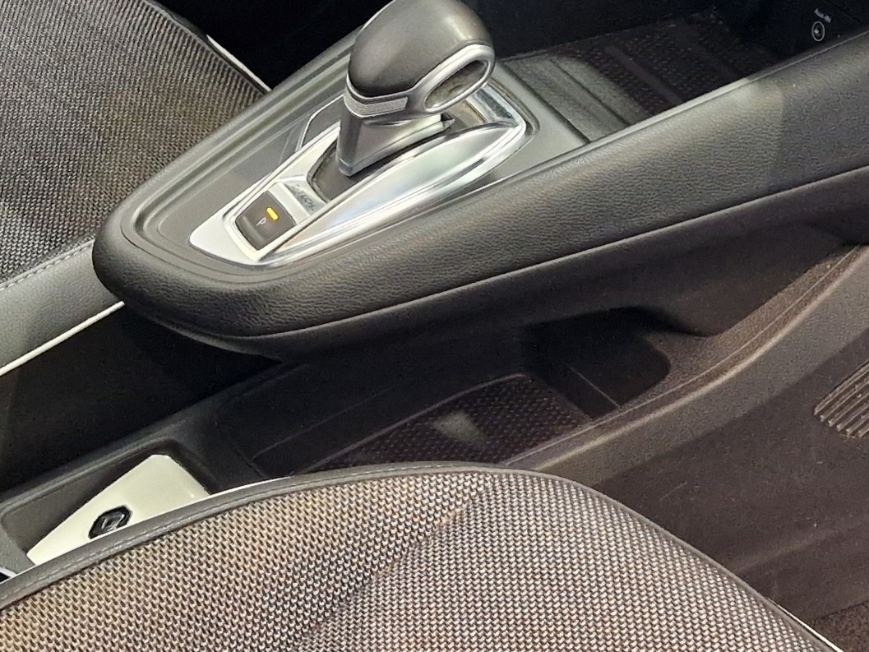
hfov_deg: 22.5
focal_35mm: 87
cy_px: 163
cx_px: 499
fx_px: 2184
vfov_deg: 16.9
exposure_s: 1/100
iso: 400
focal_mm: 5.4
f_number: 1.8
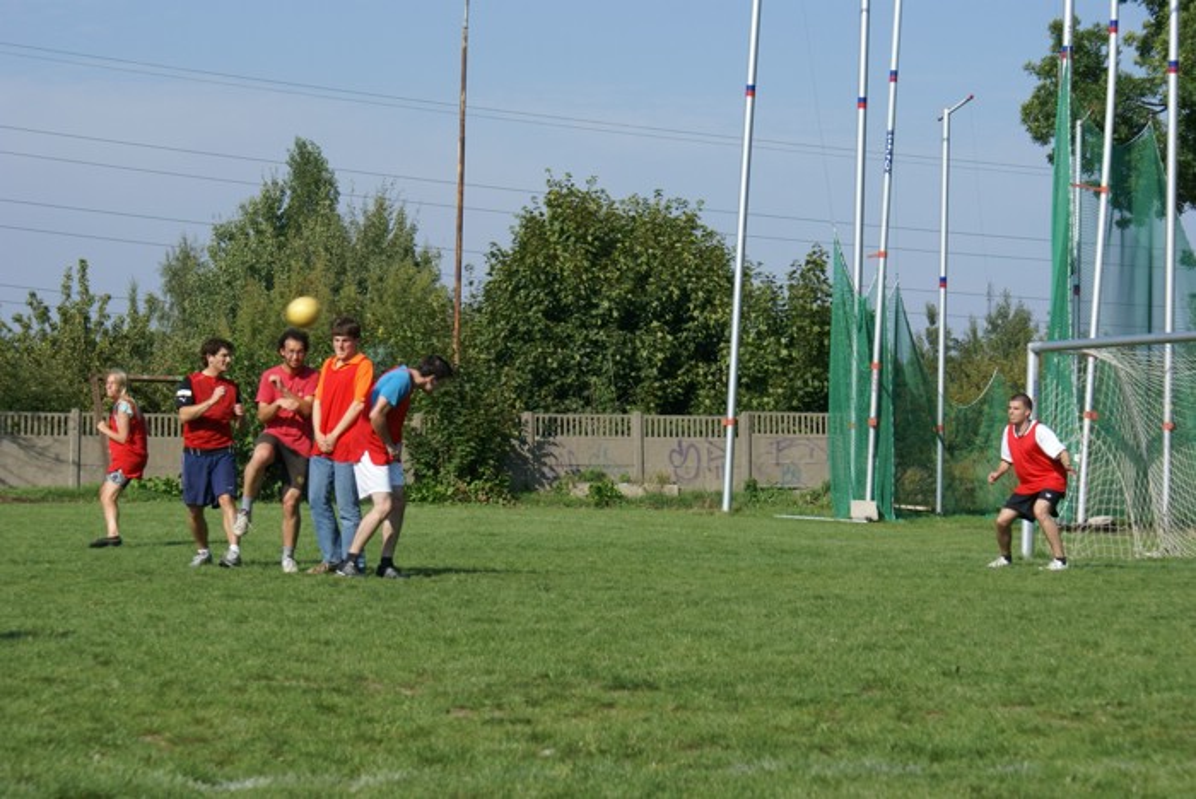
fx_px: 3491
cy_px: 400
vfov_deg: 13.1
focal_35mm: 105
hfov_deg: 19.4
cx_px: 598
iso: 100
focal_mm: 70
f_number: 8
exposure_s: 1/320
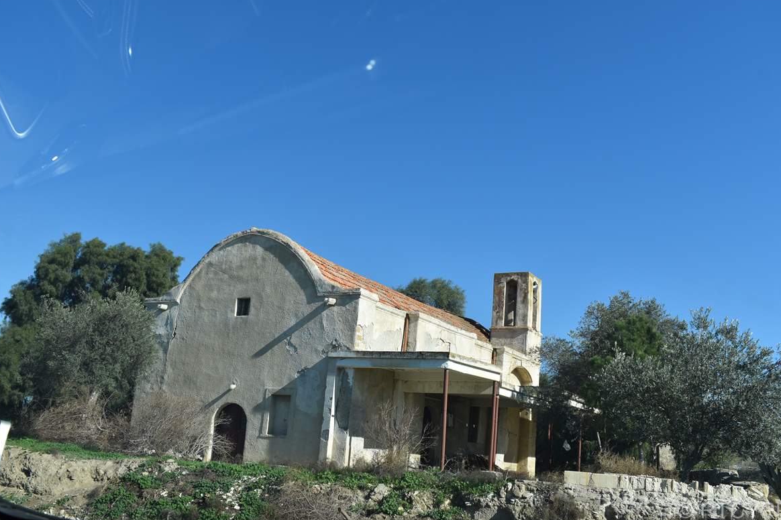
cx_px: 392
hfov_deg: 55.8
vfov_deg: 38.9
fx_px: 738
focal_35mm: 34
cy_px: 257
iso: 100
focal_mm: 22
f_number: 9
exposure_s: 1/320
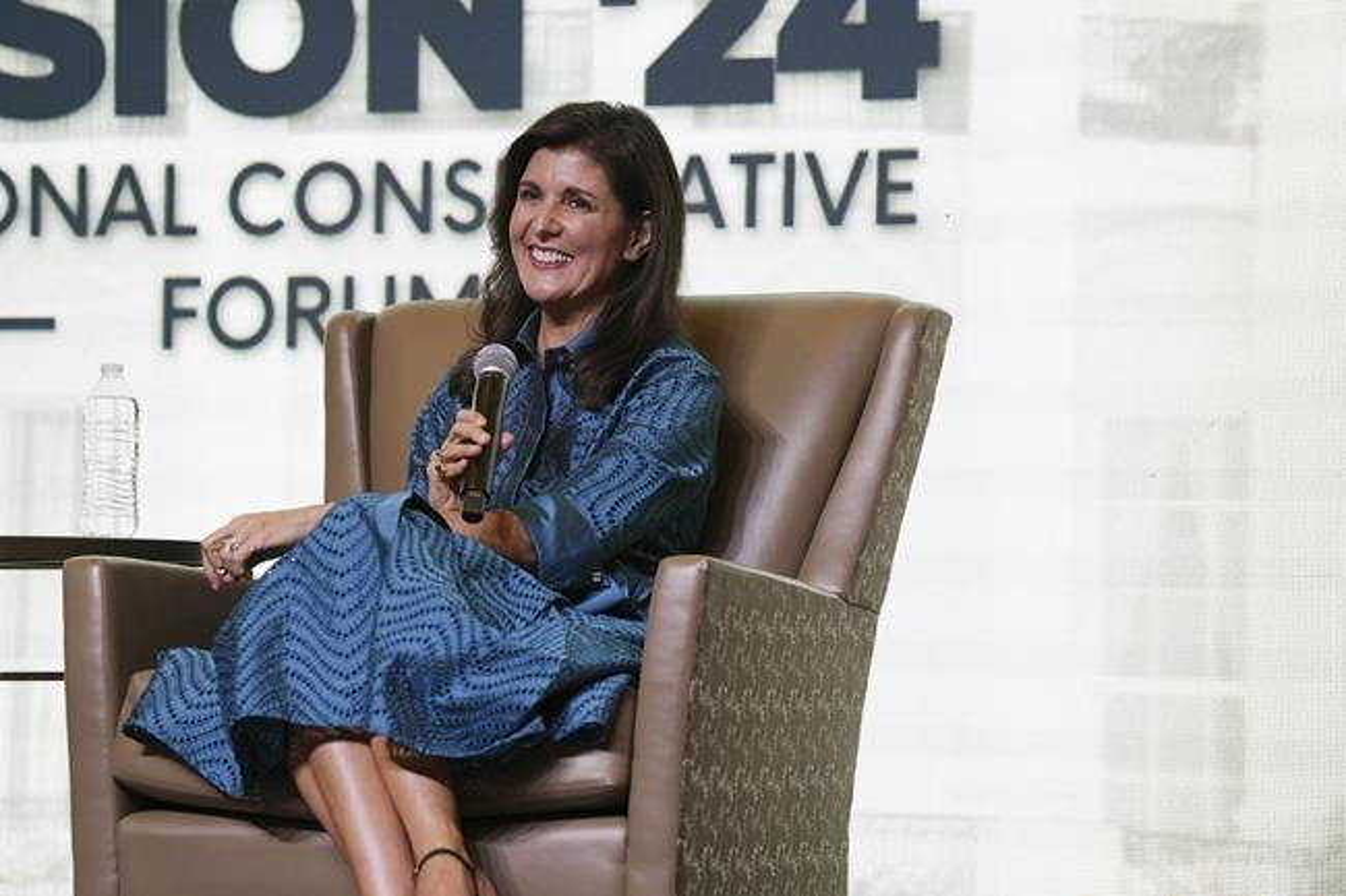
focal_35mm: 200
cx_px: 673
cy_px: 448
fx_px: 7475
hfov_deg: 10.3
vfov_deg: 6.9
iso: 400
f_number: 4
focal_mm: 200
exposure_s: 1/200
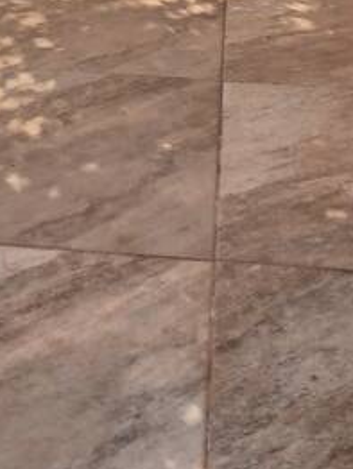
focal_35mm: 107
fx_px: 1452
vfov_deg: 16.2
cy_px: -301
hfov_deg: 13.8
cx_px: 52
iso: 25
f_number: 1.8
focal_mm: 3.98
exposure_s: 1/120
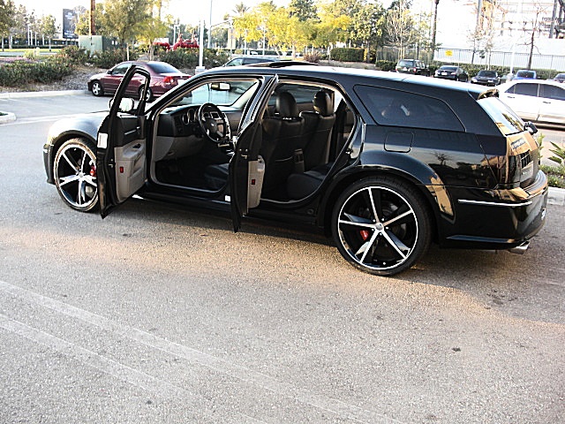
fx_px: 588
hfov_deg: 51.4
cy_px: 212
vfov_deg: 39.7
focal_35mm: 36
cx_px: 282
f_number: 2.8
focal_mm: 6.3
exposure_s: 1/80
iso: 100
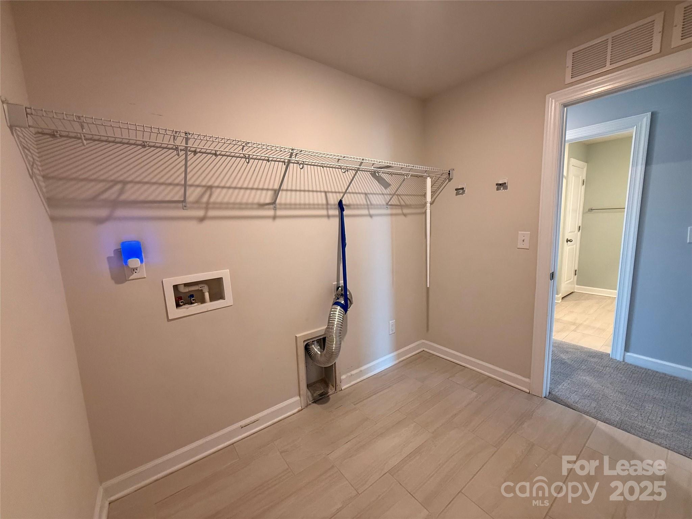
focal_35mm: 14
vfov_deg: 85.7
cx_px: 346
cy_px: 260
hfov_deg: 102.1
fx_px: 280
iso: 200
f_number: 2.2
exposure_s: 1/60
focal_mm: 2.22
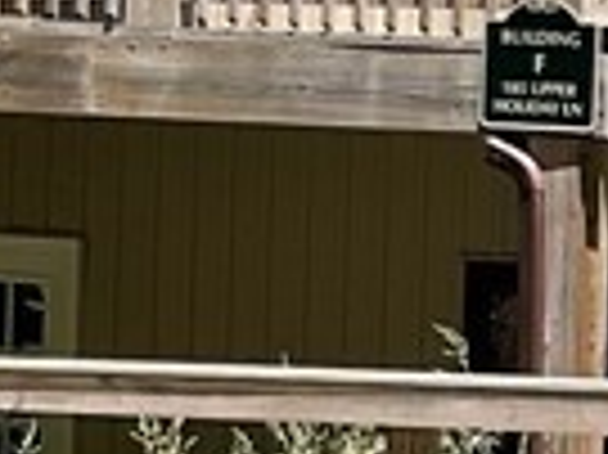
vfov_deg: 6.7
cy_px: 458
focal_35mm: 220
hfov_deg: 8.1
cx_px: 1599
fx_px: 3861
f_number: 1.8
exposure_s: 1/1168
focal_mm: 3
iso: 16
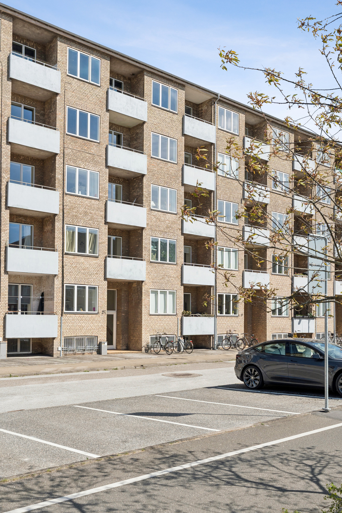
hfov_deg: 37.9
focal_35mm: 35
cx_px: 171
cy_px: 256
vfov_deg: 54.4
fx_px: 499
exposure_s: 1/800
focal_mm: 35
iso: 400
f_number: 10
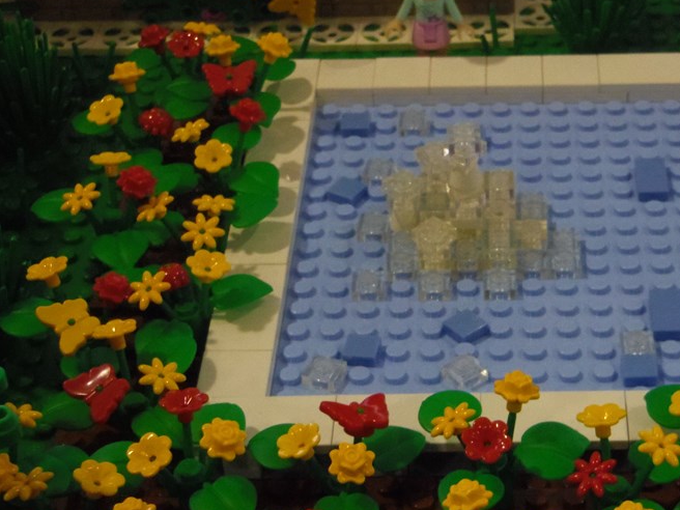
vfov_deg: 16.6
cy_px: 307
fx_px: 1748
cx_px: 497
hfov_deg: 21.8
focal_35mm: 89
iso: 400
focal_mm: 10.5
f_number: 4.8
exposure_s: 1/30
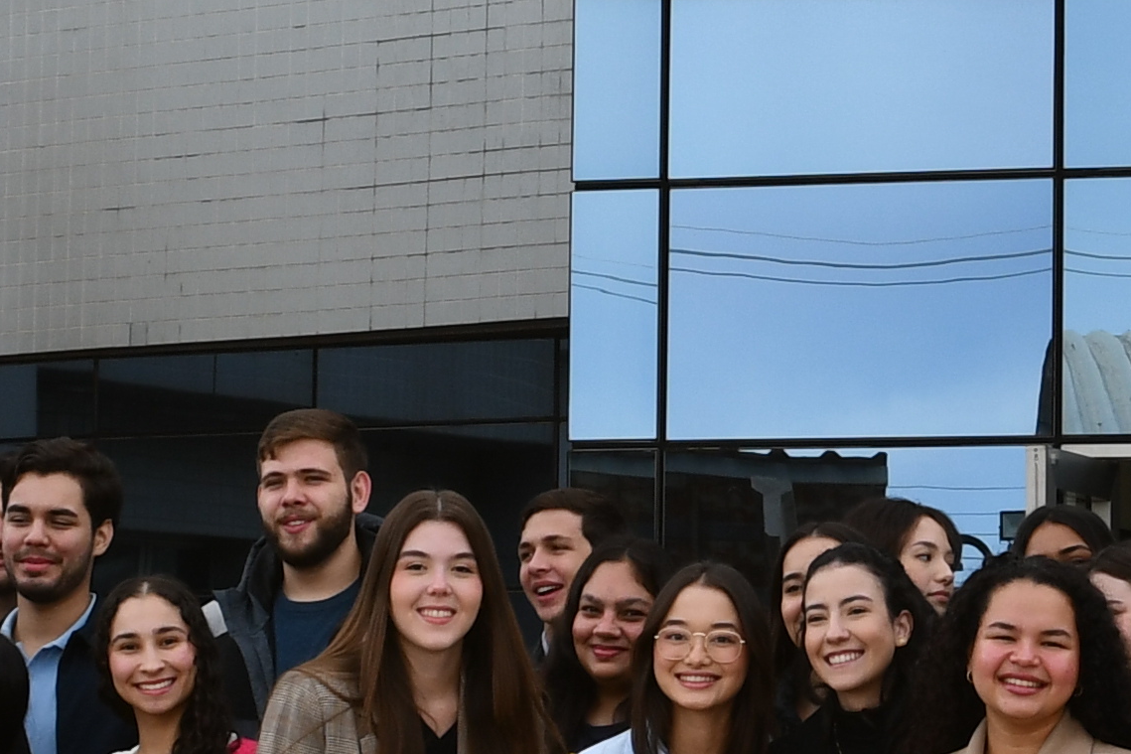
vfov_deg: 7.8
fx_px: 5528
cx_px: 657
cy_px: 380
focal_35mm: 176
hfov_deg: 11.7
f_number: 7.1
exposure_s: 1/250
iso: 200
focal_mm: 24
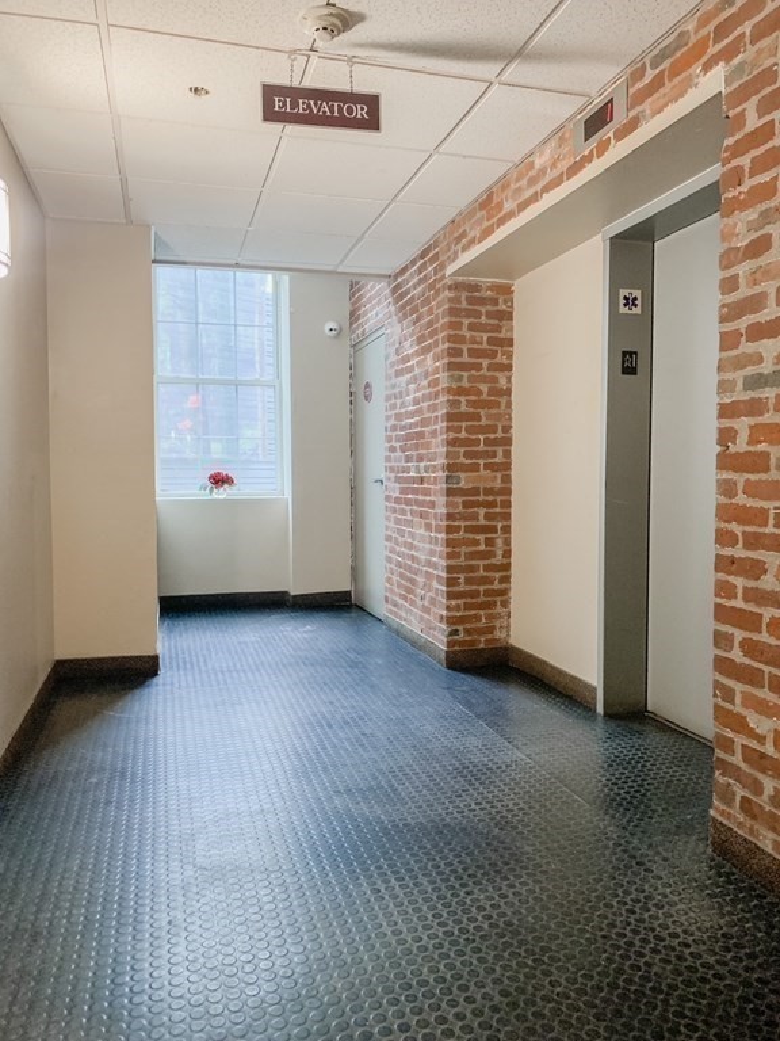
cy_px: 520
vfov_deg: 67.3
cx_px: 390
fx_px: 781
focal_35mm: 26
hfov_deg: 53.1
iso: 500
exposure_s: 1/30
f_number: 1.8
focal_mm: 4.25
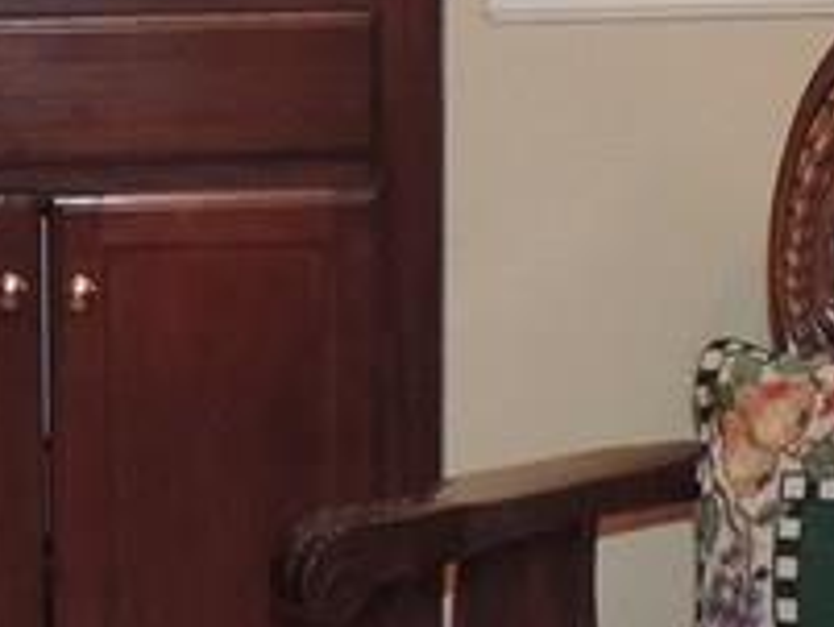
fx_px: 2941
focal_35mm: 122
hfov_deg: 16.0
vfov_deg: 11.7
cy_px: -299
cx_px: 170
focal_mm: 4.3
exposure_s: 1/25
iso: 400
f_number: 3
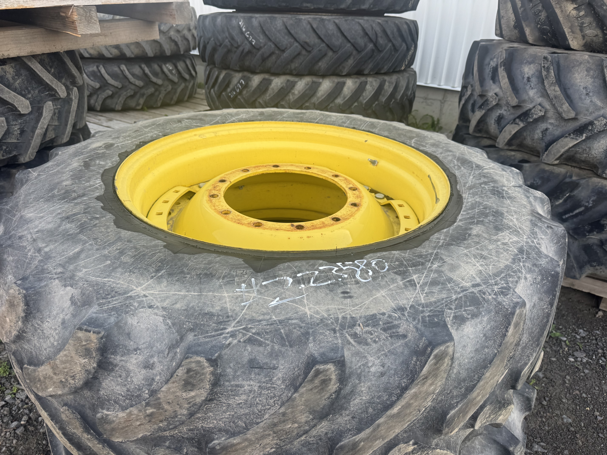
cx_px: 304
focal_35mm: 24
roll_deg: -3.4
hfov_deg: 71.6
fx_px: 421
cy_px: 228
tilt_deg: -28.6
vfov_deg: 56.8
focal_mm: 6.76
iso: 80
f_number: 1.78
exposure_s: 1/864
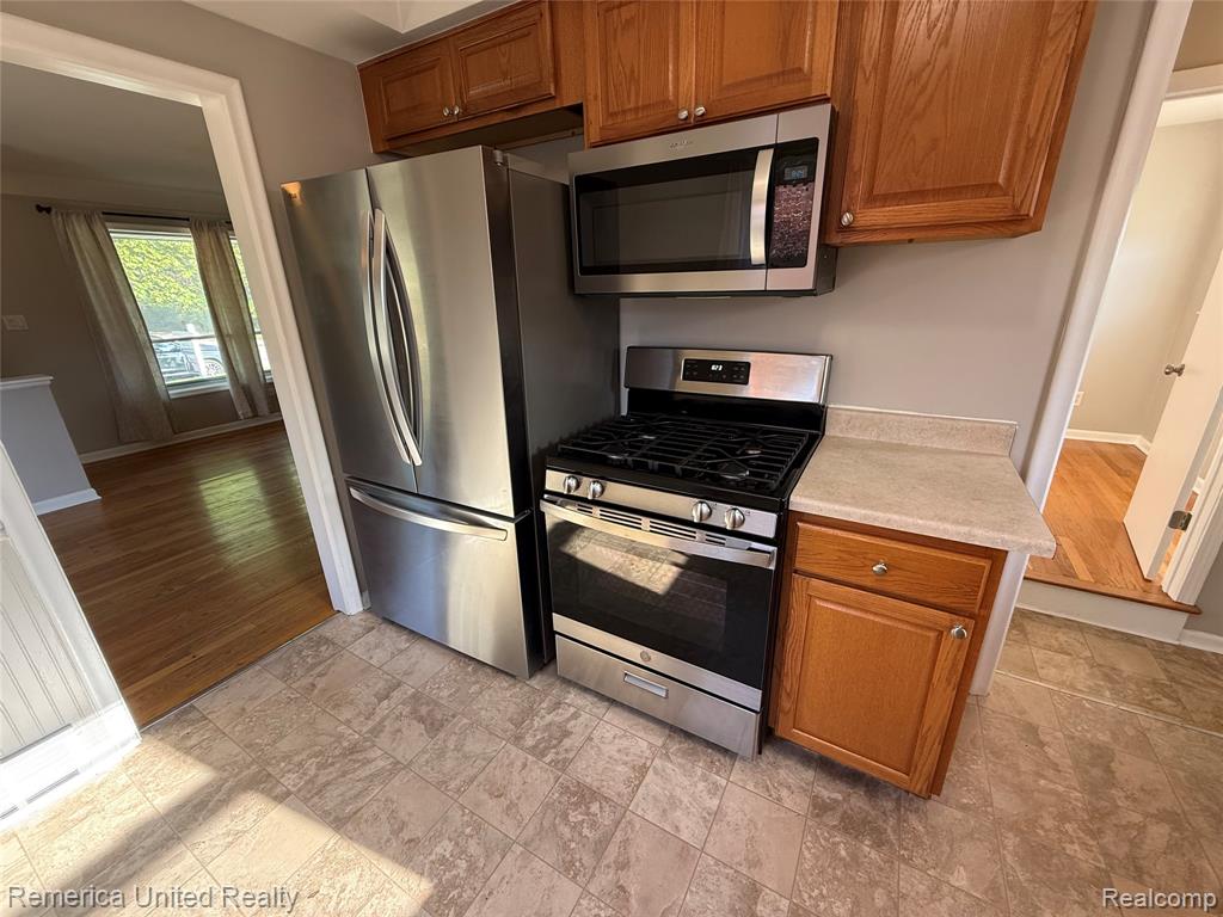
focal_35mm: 14
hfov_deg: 102.1
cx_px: 612
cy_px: 458
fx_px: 495
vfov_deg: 85.7
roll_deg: +1.3
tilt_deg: -19.4
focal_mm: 2.22
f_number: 2.2
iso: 160
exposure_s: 1/99
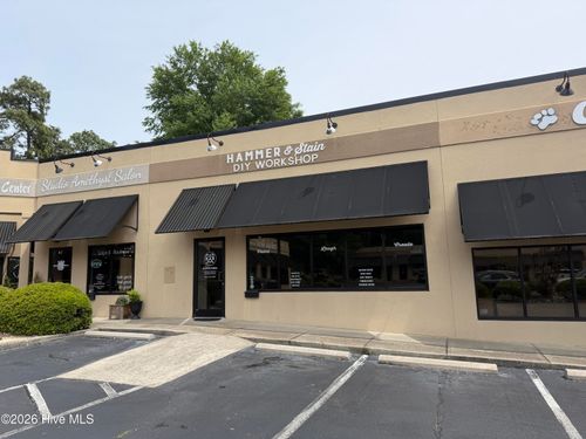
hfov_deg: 71.6
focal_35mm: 24
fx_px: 406
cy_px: 220
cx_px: 293
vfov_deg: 56.8
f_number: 1.78
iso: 80
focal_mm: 6.76
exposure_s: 1/3759
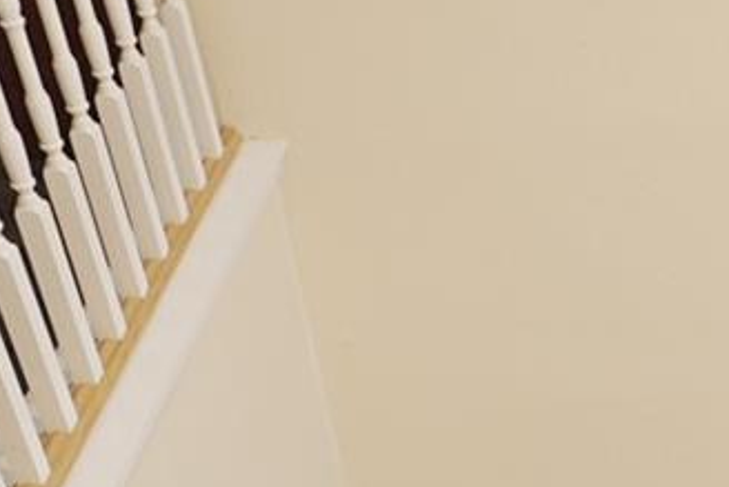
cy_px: 439
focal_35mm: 78
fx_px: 1580
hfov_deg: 23.6
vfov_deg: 17.3
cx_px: 889
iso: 400
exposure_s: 1/30
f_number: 1.8
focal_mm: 11
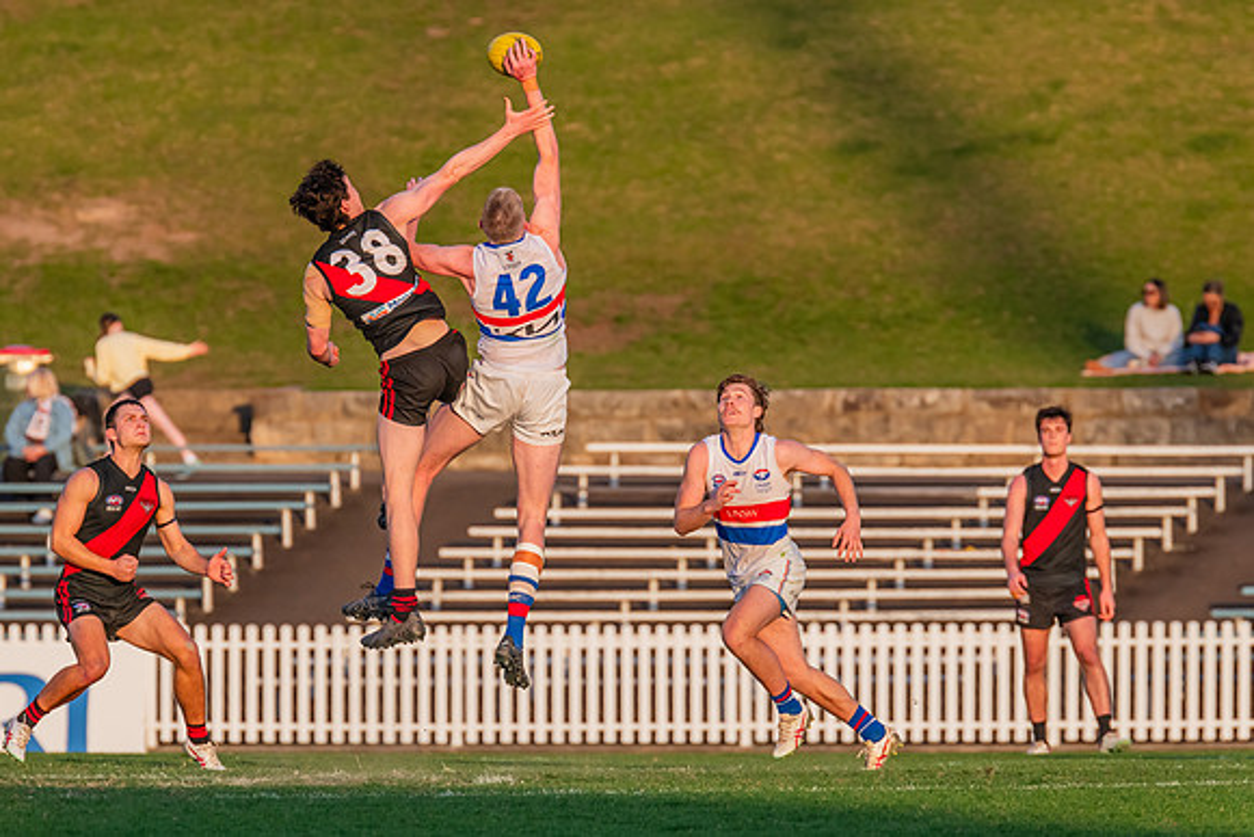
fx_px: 18243
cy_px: 325
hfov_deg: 3.9
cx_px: 543
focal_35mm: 524
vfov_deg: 2.6
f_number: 7.1
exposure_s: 1/1250
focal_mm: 420
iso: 800
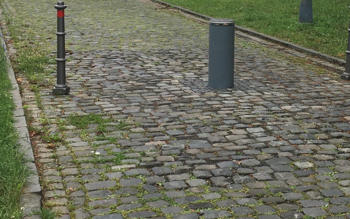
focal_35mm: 73
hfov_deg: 27.8
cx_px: 268
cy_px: 23
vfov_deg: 17.6
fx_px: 696
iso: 25
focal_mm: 4.15
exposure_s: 1/377
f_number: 2.2
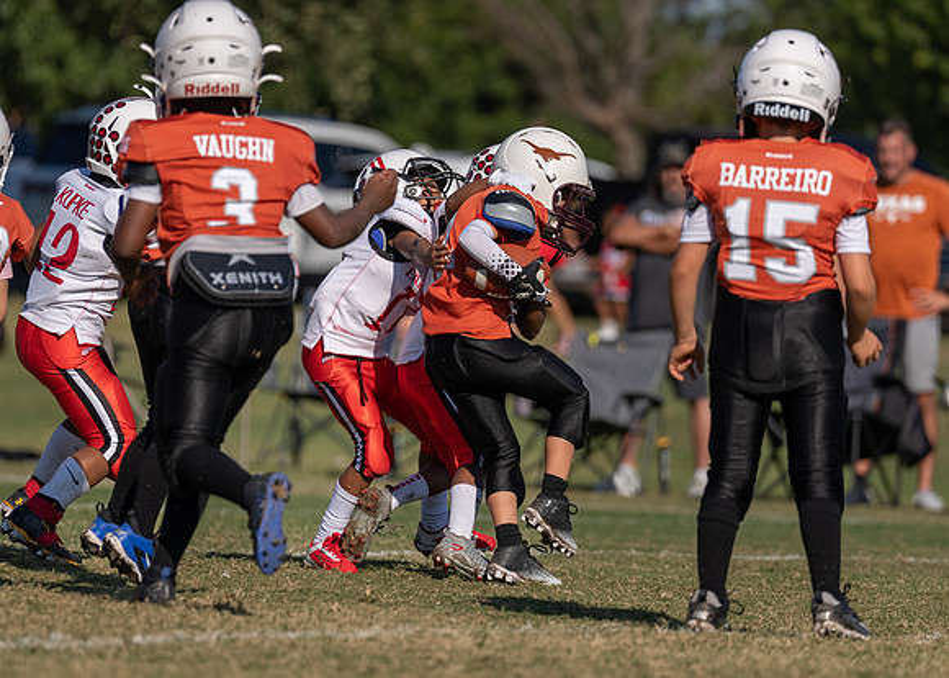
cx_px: 467
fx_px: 9245
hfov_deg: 5.9
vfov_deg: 4.2
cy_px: 315
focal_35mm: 343
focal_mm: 200
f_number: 2.8
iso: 125
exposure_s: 1/4000
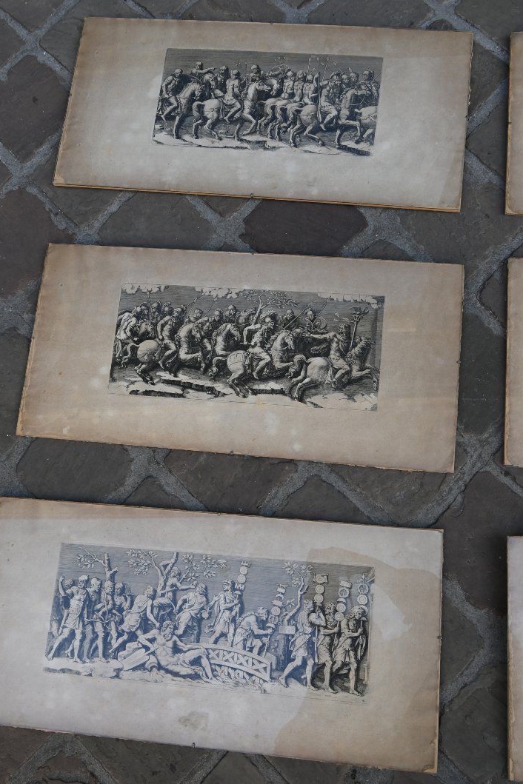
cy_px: 409
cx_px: 245
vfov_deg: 54.6
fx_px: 759
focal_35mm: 35
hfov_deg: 38.0
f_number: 5.6
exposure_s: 1/250
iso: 180
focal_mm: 20.5
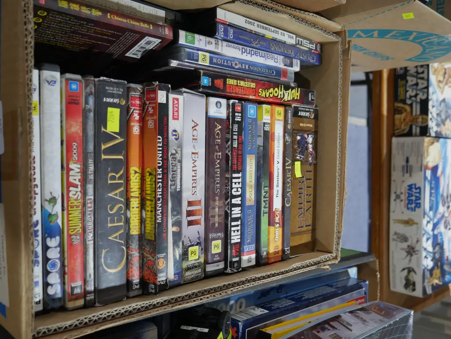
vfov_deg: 44.2
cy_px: 170
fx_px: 417
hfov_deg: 56.8
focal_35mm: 32
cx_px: 226
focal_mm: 16
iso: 500
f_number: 3.6
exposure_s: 1/60
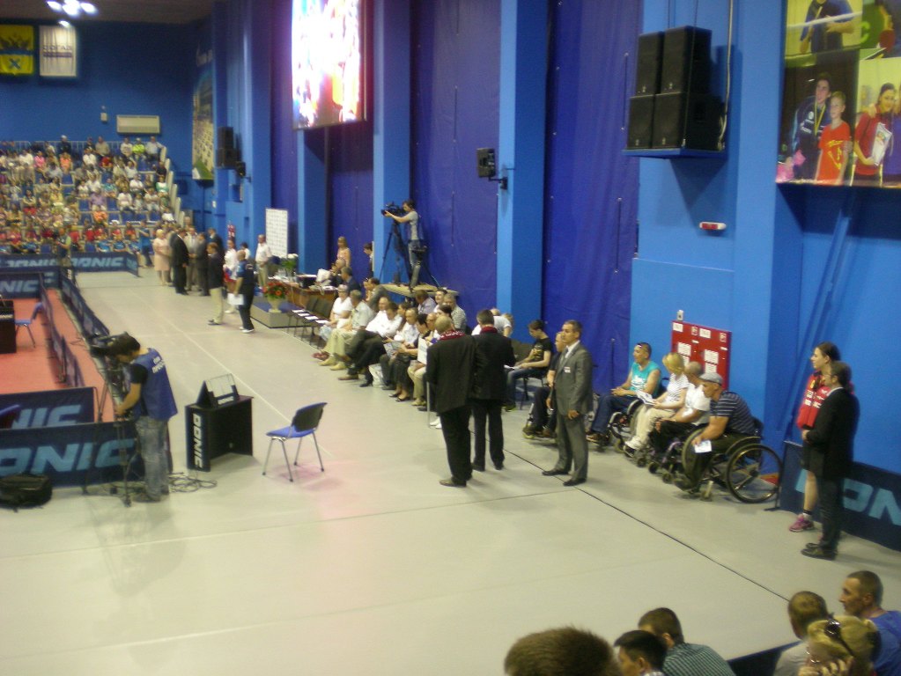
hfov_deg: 49.0
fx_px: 989
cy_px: 338
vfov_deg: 37.7
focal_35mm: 38
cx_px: 450
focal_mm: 6.3
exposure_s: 1/17
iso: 200
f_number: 3.1
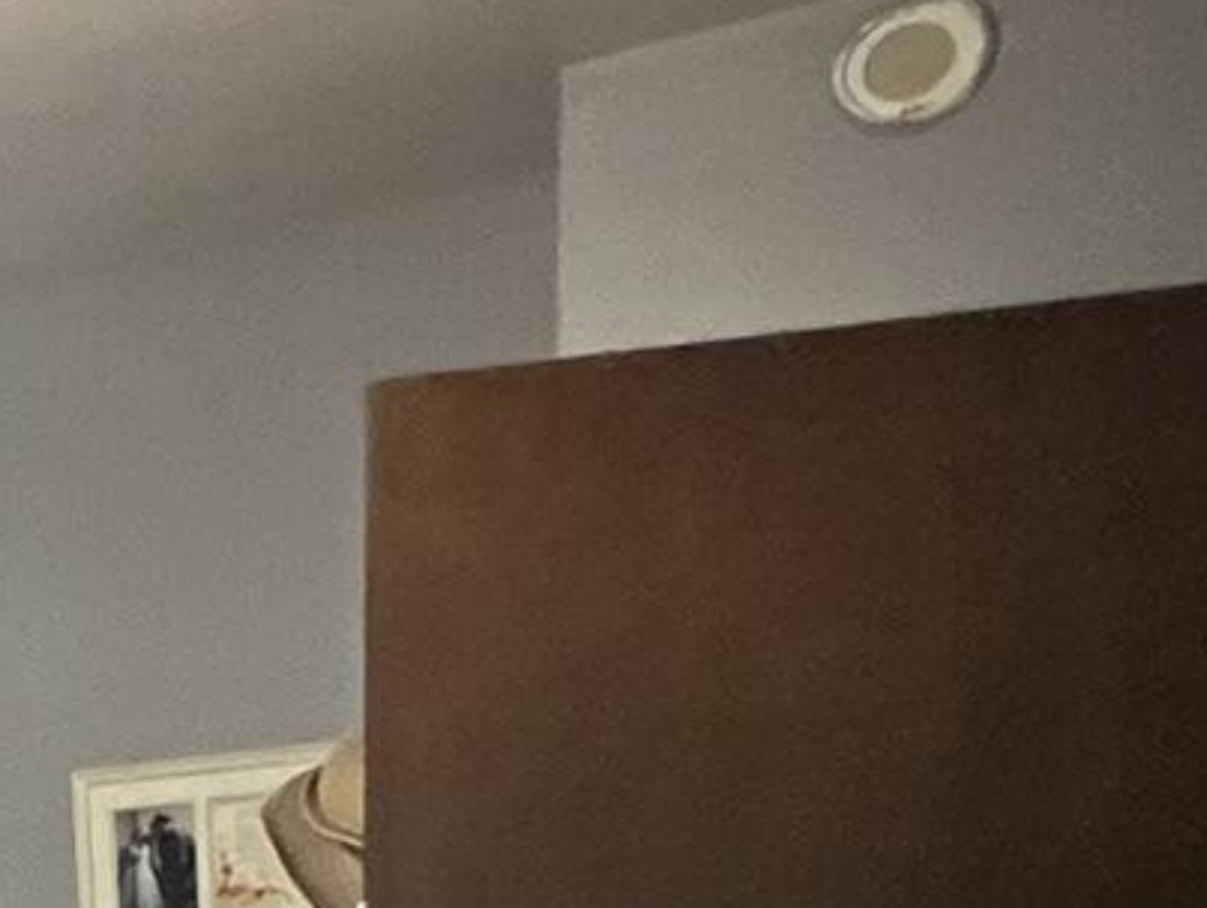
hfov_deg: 19.9
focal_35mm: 66
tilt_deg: -3.0
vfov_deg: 20.8
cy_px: 1085
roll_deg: +1.4
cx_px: -1057
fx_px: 2303
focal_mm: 1.57
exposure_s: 1/40
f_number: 1.8
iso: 1000
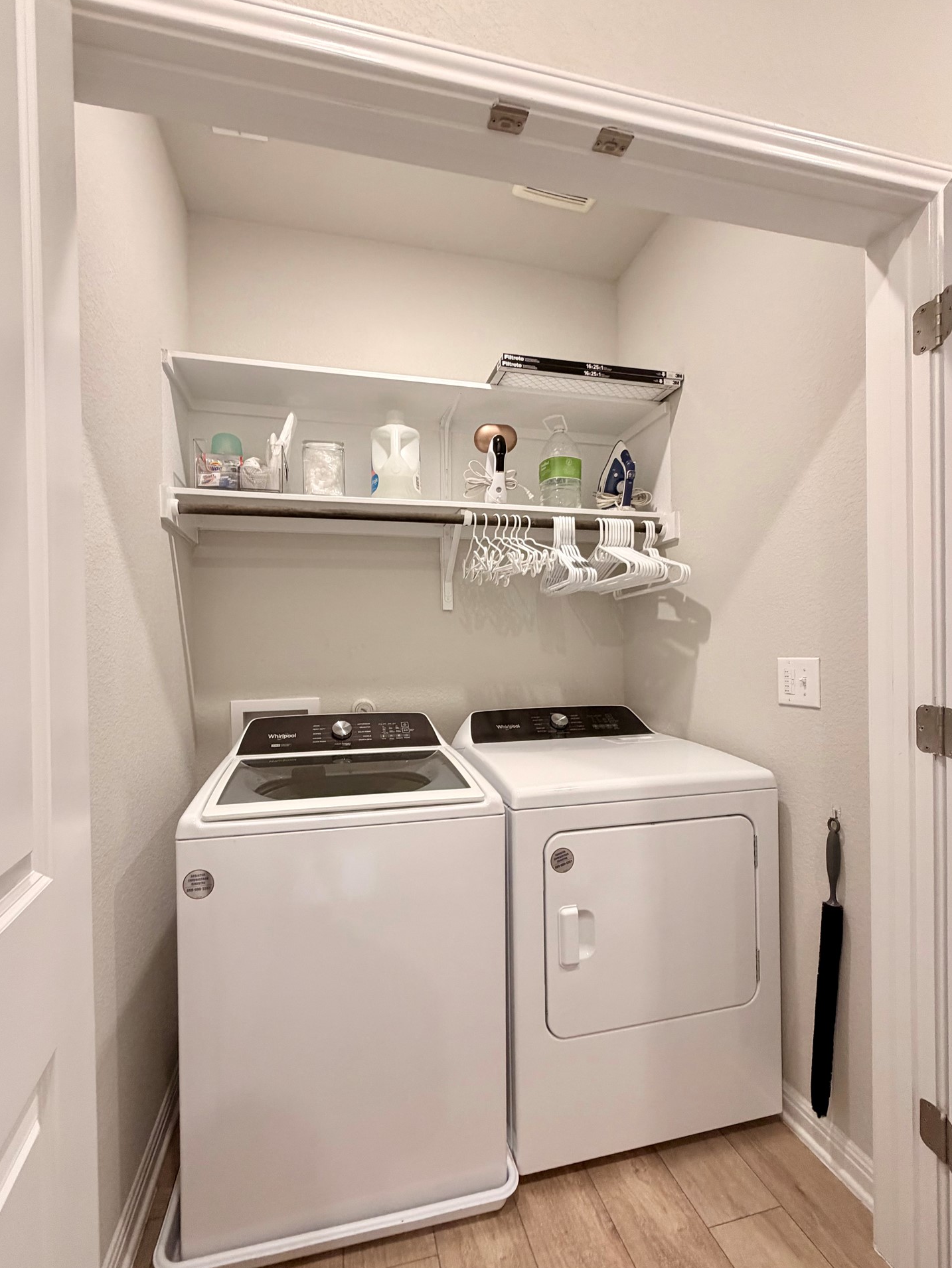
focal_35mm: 15
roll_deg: +0.6
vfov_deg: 98.1
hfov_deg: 81.7
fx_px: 550
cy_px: 661
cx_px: 453
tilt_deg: +0.3
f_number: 2.2
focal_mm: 2.22
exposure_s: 1/120
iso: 320
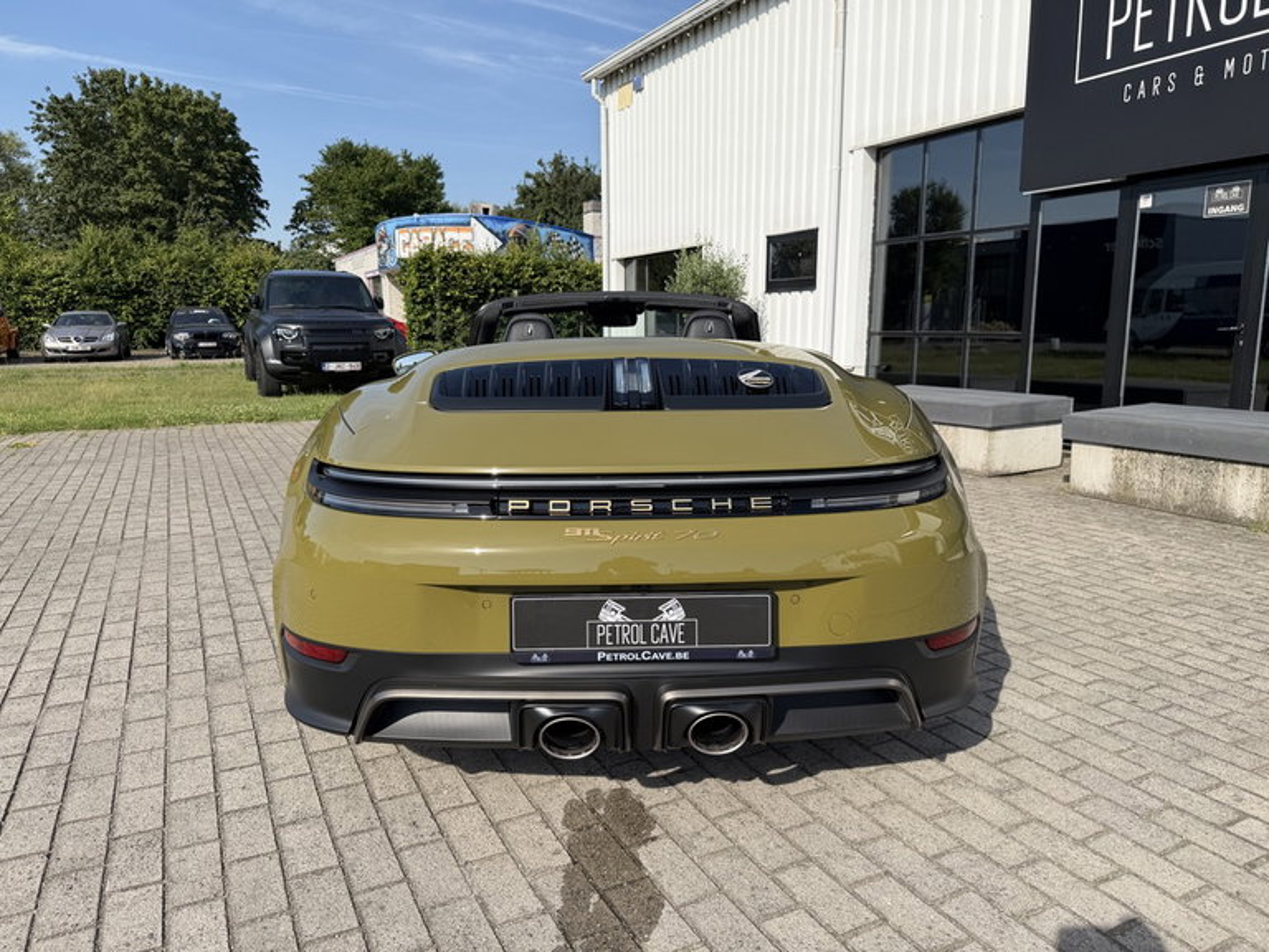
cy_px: 476
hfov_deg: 71.6
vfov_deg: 56.8
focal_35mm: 24
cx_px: 634
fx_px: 880
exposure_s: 1/4405
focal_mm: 6.76
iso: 80
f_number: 1.78
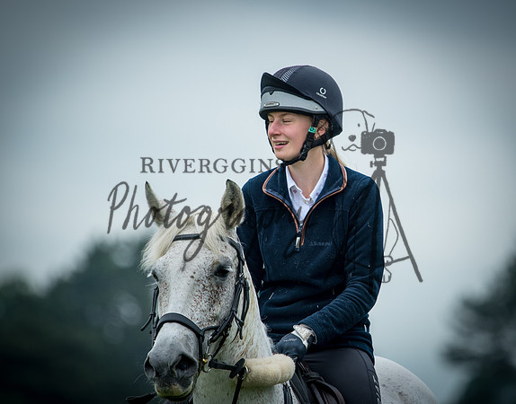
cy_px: 195
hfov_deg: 3.8
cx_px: 314
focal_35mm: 518
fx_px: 7853
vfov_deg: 3.0
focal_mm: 300
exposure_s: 1/800
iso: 320
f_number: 4
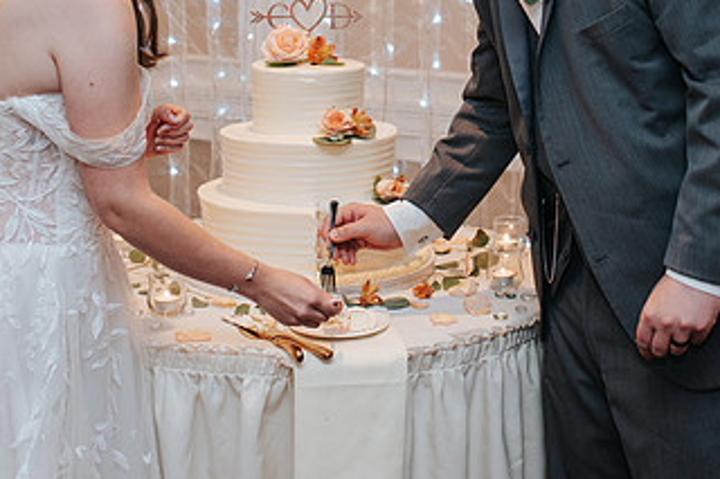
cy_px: 53
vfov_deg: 17.9
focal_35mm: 75
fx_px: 1499
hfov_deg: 27.0
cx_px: 409
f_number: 2.8
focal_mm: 35
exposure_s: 1/160
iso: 800
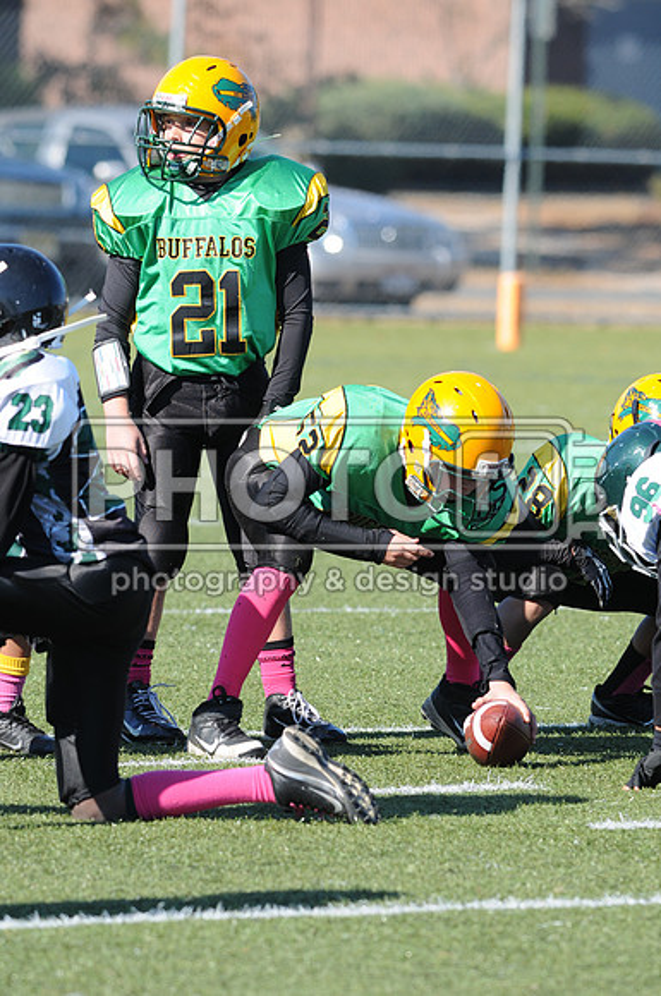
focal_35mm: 450
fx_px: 12430
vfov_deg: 4.6
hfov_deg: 3.0
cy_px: 498
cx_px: 330
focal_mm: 300
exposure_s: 1/500
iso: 200
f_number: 5.6
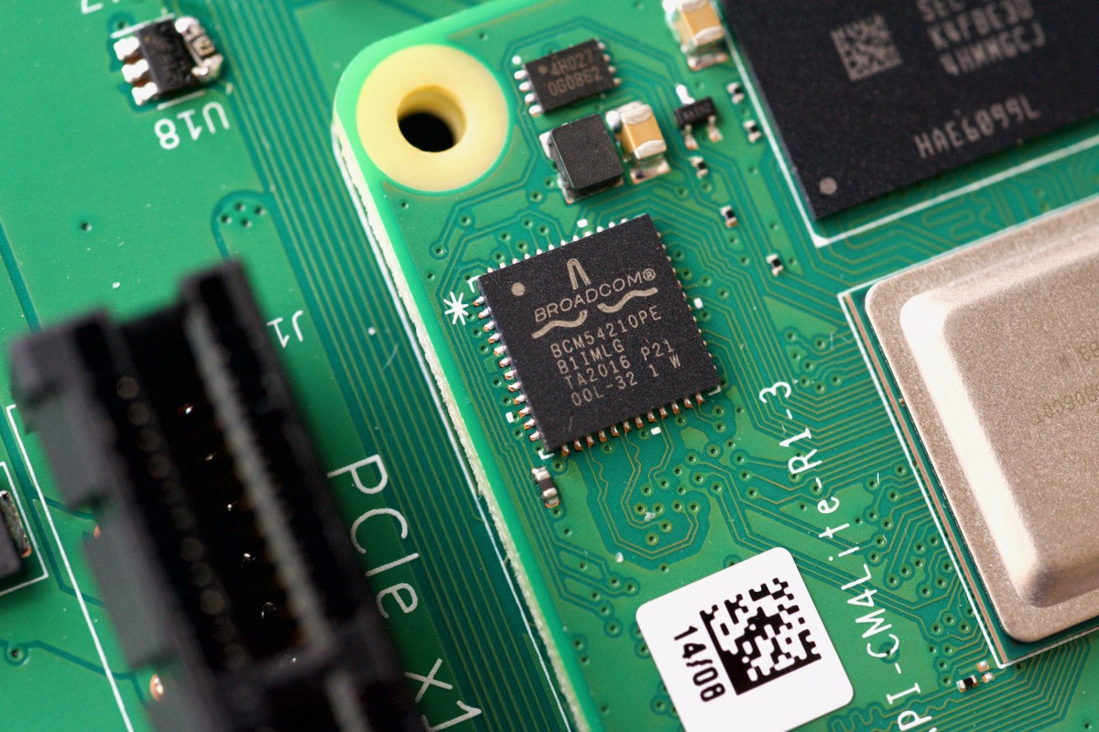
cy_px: 366
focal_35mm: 60
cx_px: 550
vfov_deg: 22.6
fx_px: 1831
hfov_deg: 33.4
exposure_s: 1/60
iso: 800
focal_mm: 60
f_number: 11
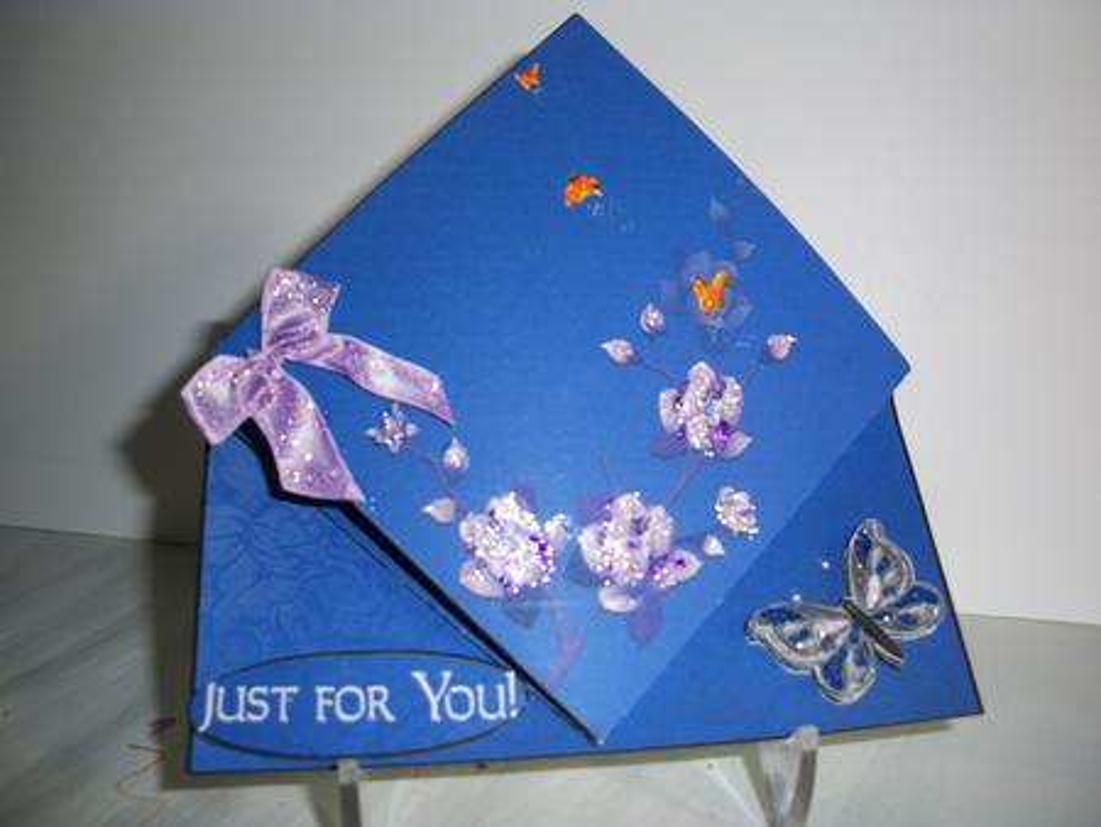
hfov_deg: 52.6
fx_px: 1114
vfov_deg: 40.7
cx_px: 550
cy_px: 414
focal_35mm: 35
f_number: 3.1
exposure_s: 1/60
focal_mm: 6.3
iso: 80
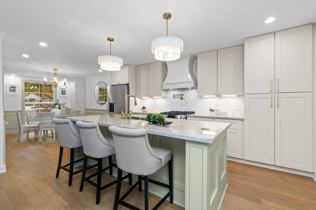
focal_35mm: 15
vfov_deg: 77.3
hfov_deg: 100.4
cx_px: 158
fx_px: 132
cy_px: 105
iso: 320
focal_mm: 10
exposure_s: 1/4
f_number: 11
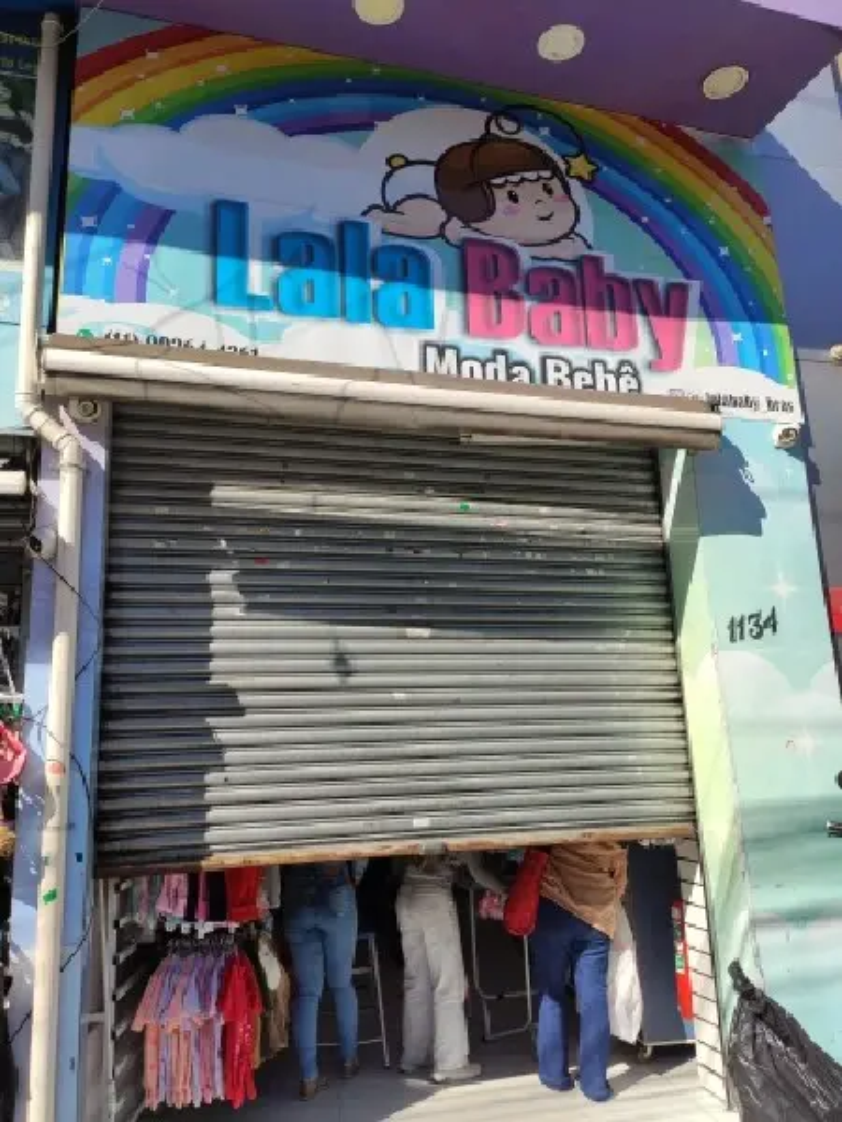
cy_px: 561
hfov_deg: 53.1
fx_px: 843
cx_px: 421
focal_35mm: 26
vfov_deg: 67.3
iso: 112
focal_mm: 4.77
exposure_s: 1/2000
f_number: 1.75
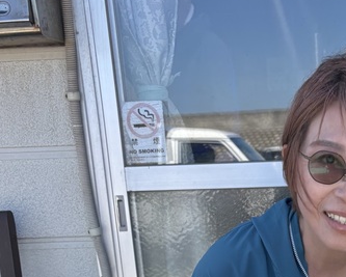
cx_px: 283
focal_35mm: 65
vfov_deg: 21.6
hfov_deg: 28.4
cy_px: 344
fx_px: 666
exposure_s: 1/722
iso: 50
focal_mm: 5.96
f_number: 1.6
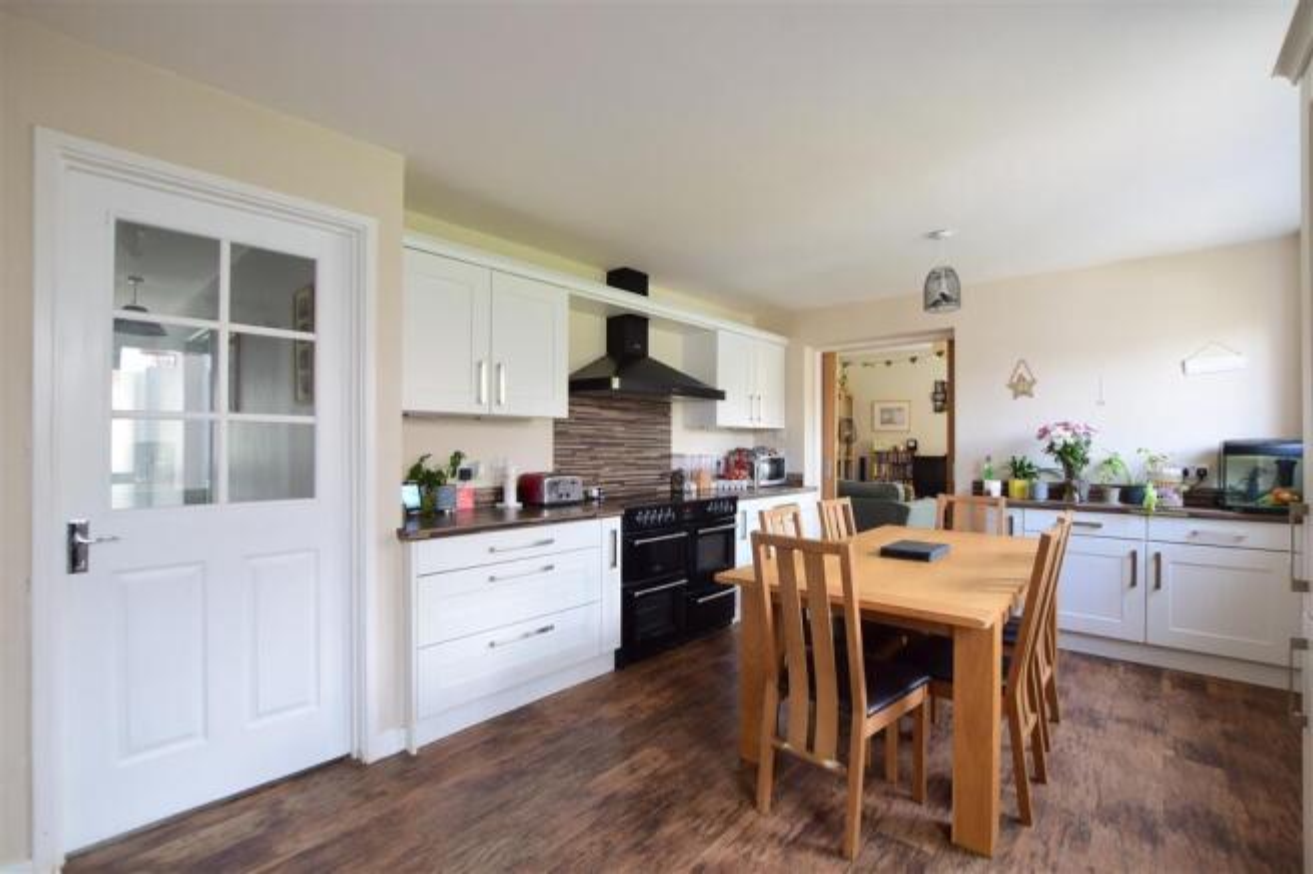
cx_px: 656
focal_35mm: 15
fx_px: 547
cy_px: 437
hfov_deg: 100.4
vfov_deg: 77.3
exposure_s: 1/5
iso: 400
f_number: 7.1
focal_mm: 10
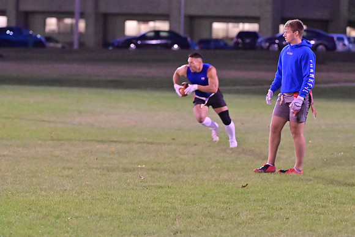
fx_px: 2288
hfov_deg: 8.9
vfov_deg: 5.9
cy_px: 118
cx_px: 178
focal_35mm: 232
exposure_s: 1/320
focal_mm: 155
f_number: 4
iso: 6400
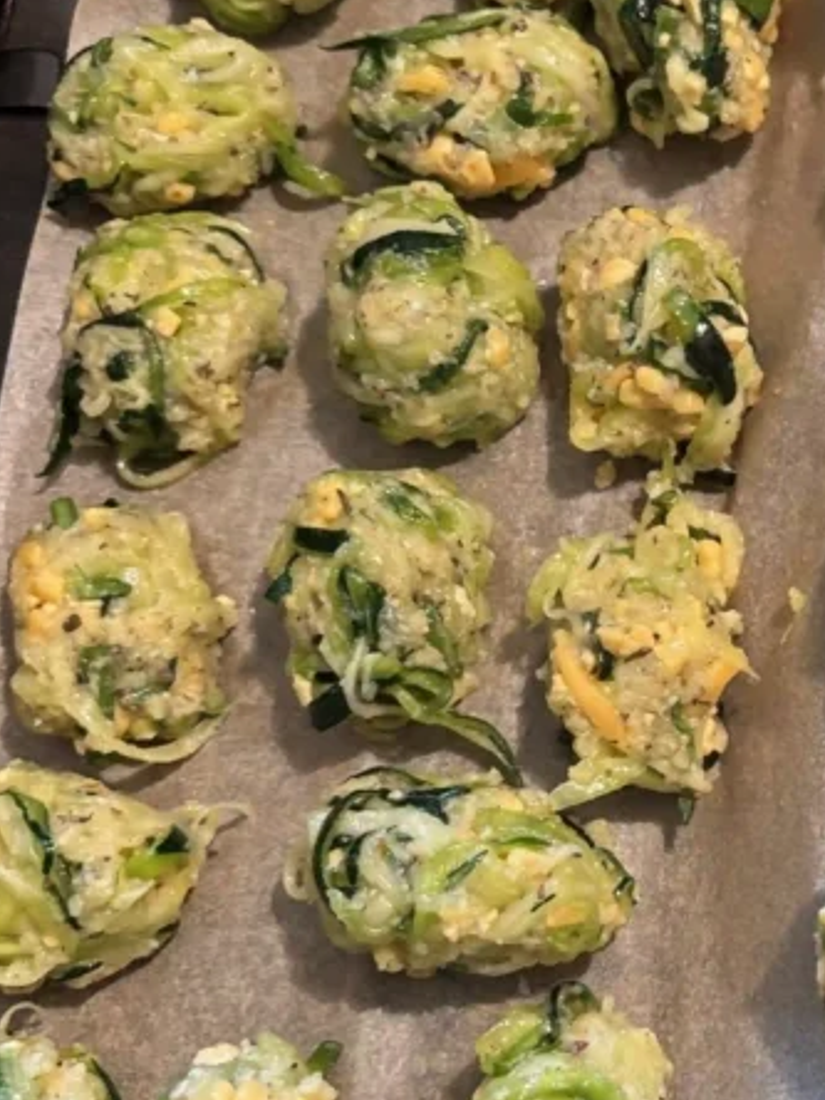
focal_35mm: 60
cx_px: 932
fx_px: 1907
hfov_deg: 22.8
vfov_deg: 32.2
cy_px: 548
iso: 320
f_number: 1.6
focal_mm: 5.96
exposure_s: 1/60
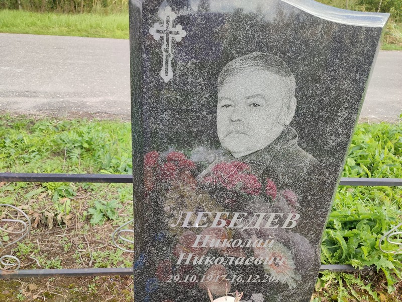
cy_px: 151
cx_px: 201
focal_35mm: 25
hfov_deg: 69.4
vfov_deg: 54.9
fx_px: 290
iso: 50
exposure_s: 1/126
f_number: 1.9
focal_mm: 6.04
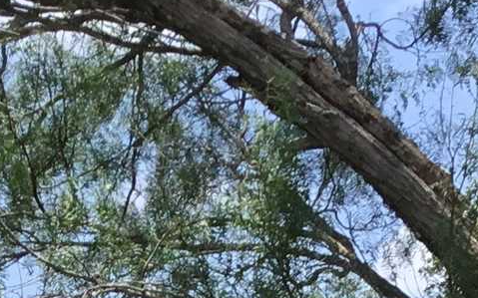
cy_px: 864
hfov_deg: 13.2
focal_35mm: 158
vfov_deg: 7.4
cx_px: 196
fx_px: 2058
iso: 25
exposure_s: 1/741
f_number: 2.4
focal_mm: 3.3
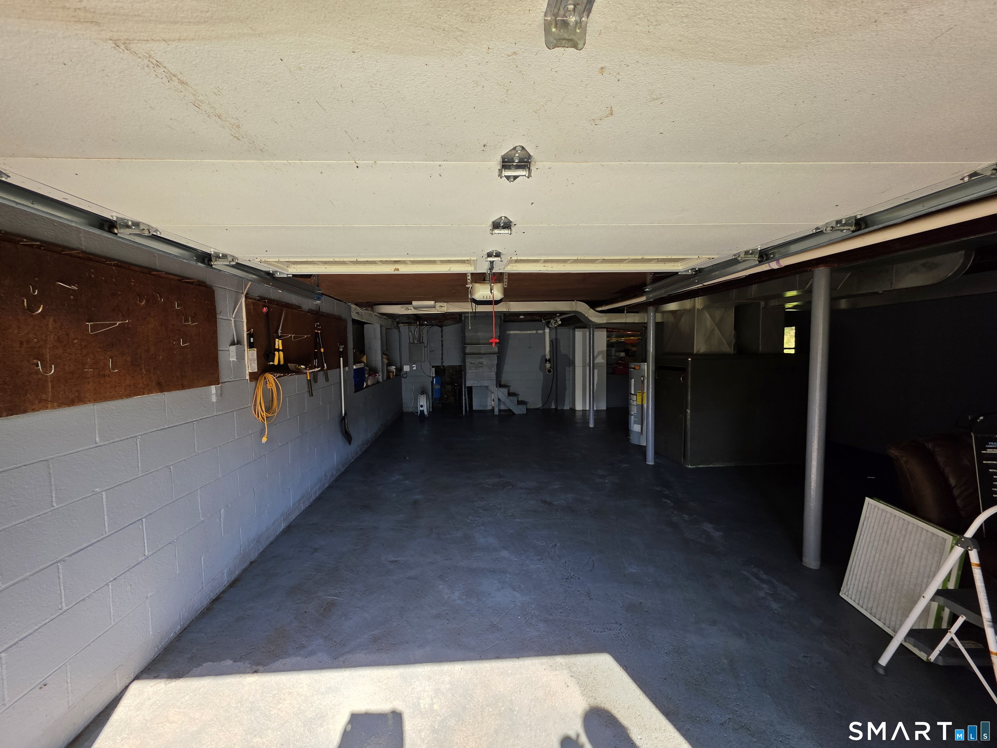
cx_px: 498
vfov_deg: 89.9
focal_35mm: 13
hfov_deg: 106.2
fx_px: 374
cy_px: 374
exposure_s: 1/120
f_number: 1.9
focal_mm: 2.2
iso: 32
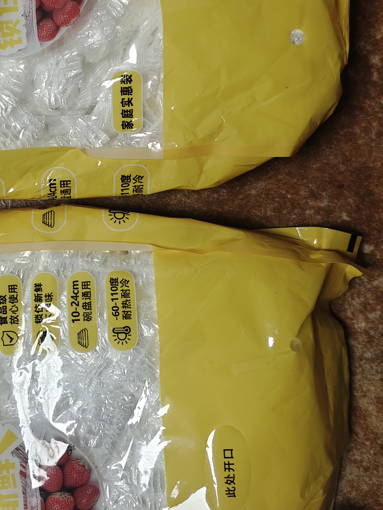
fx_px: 693
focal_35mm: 47
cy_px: 202
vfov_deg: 40.2
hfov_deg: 29.8
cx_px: 55
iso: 392
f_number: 1.68
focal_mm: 6.45
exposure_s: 1/50
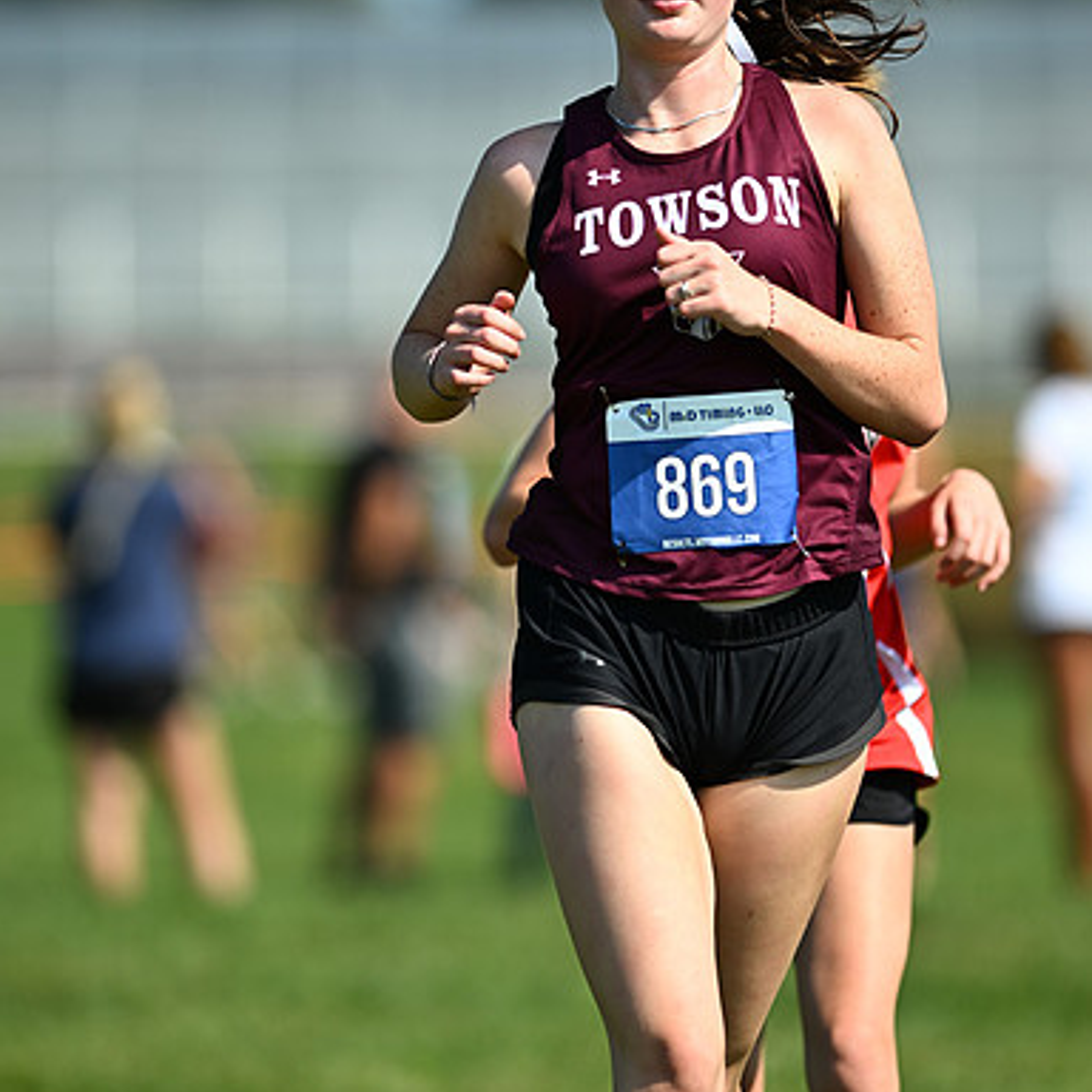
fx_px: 13741
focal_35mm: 385
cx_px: 545
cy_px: 429
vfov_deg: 4.6
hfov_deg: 4.6
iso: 140
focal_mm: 300
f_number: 2.8
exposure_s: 1/2500
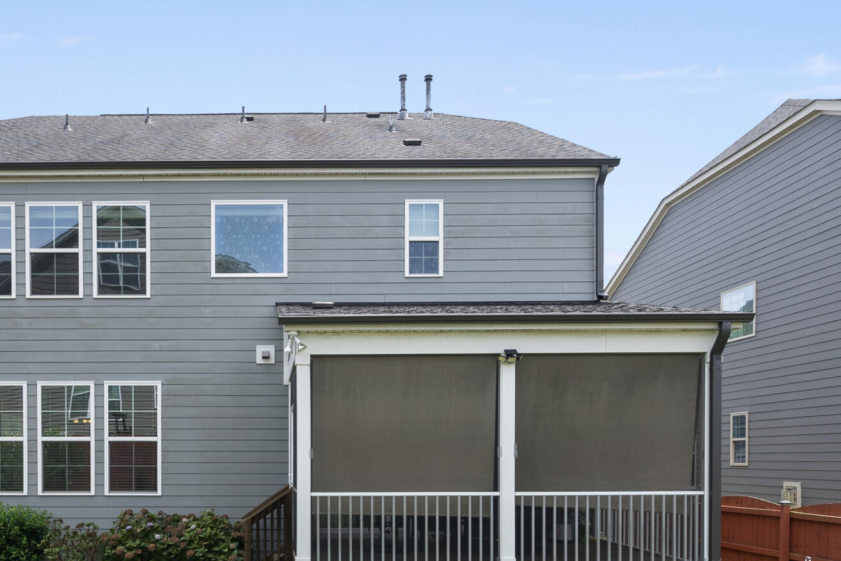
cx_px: 253
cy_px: 468
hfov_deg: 56.9
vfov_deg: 39.1
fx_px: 748
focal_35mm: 32
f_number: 7.1
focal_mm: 14
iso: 80
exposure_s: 1/50
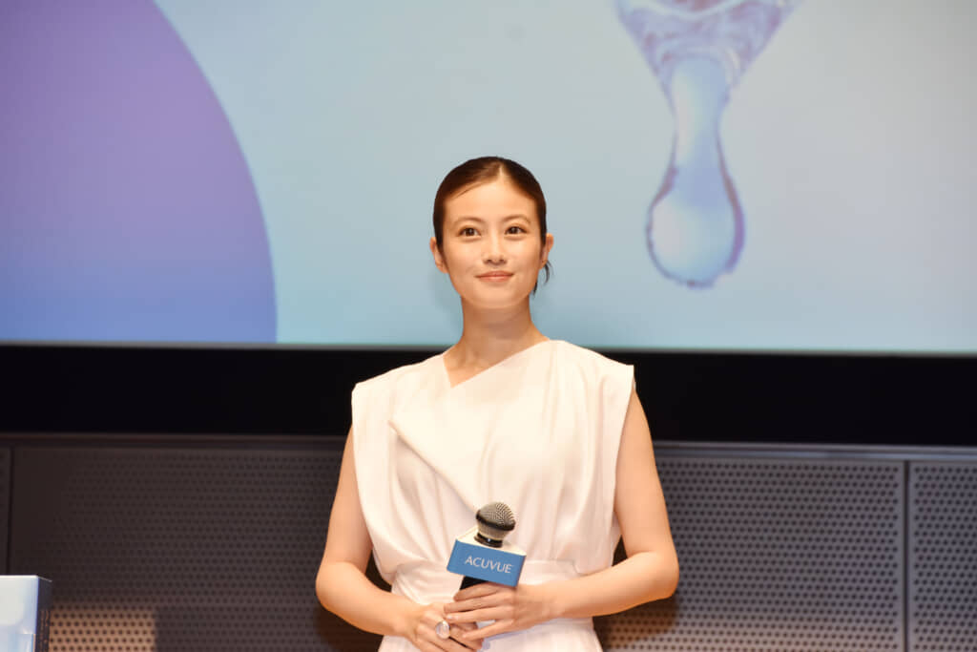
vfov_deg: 6.3
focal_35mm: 218
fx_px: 5903
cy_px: 326
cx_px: 488
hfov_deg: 9.5
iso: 800
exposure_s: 1/200
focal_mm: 145
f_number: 7.1
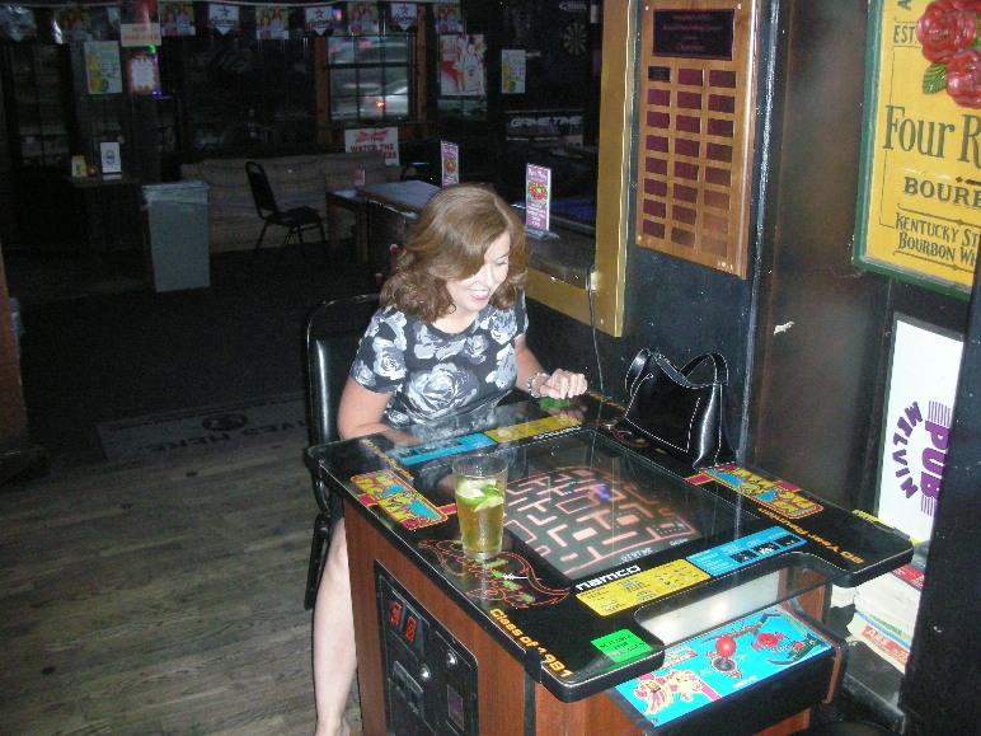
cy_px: 368
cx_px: 490
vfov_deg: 40.7
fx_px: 992
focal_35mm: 35
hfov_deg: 52.6
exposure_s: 1/60
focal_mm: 5.8
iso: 417
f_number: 2.8
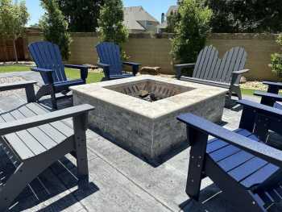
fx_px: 196
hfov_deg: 71.6
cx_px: 141
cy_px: 106
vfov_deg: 56.9
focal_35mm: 24
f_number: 1.8
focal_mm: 6.9
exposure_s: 1/3597
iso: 80
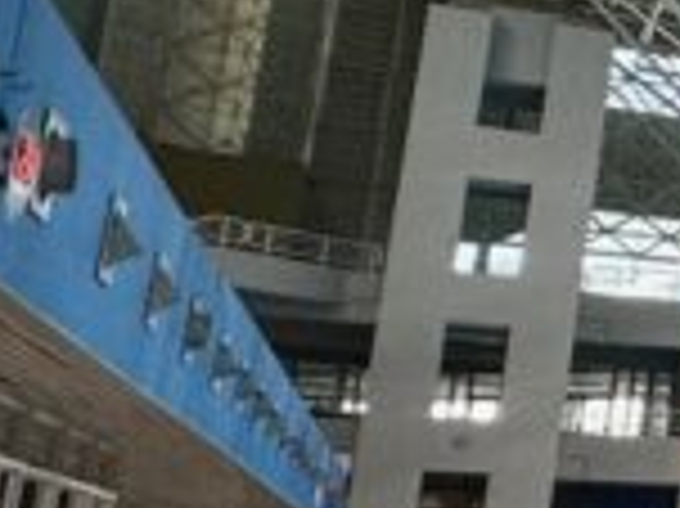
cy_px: 252
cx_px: 1900
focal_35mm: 95
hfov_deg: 12.3
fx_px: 1865
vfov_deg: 15.5
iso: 100
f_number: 2.2
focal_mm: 2.22
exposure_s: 1/100
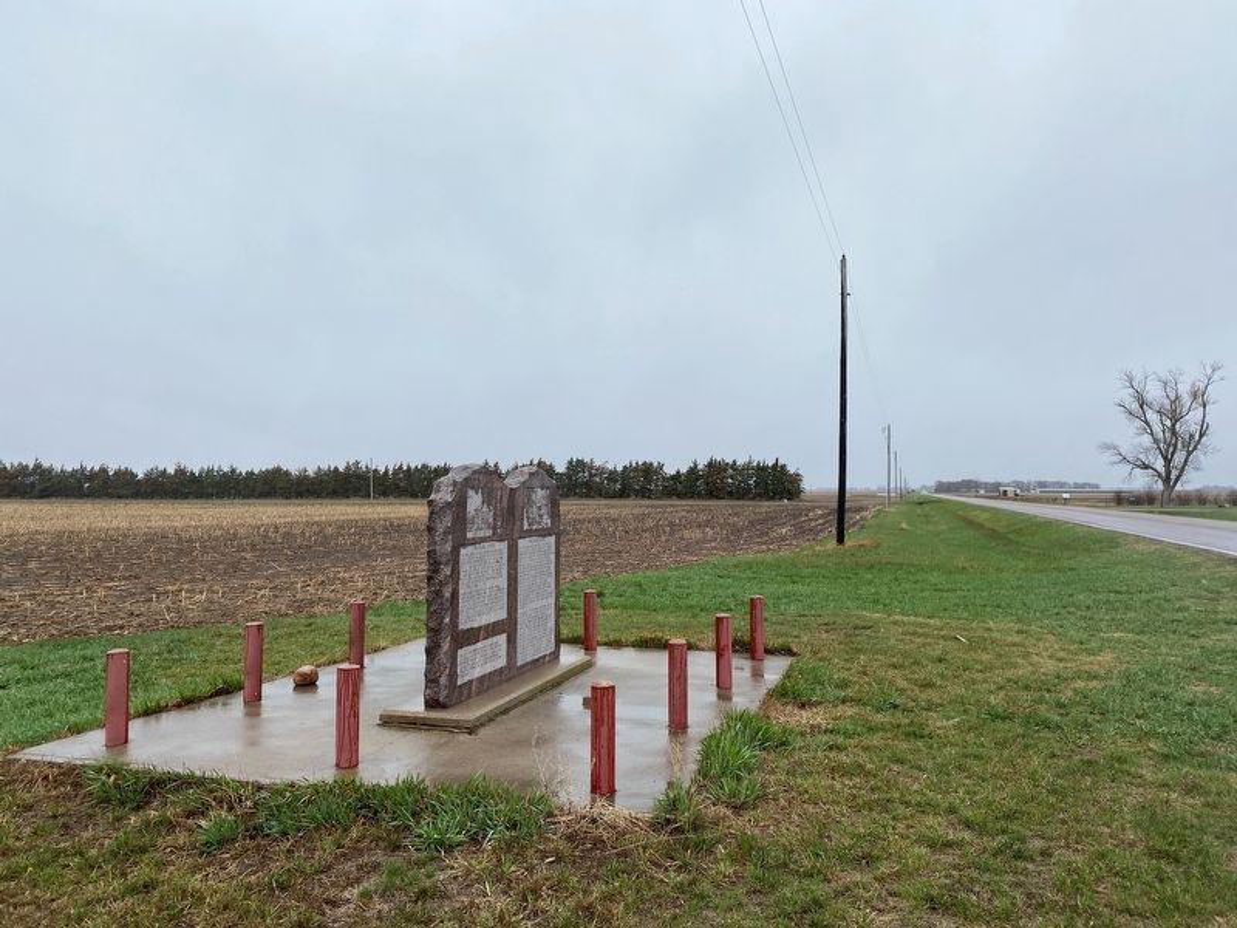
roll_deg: -0.3
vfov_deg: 53.1
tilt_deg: +2.4
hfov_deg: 67.3
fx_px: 929
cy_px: 464
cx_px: 618
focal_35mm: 26
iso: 32
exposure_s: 1/1565
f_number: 1.8
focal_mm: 4.25
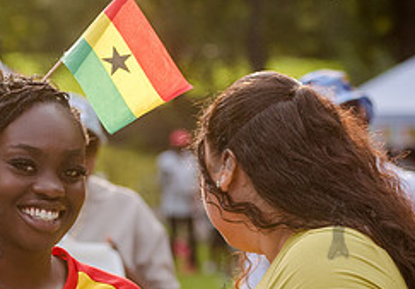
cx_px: 8
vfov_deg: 4.9
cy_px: 266
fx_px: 3365
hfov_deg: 7.0
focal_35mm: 288
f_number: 4
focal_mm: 100
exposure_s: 1/1600
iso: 1000
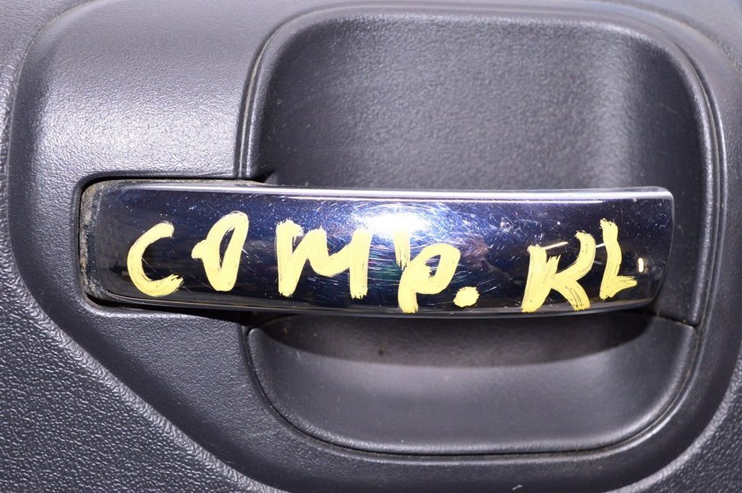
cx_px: 381
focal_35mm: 55
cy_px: 248
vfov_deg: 24.6
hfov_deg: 36.3
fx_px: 1132
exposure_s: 1/160
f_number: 8
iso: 1600
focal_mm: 32
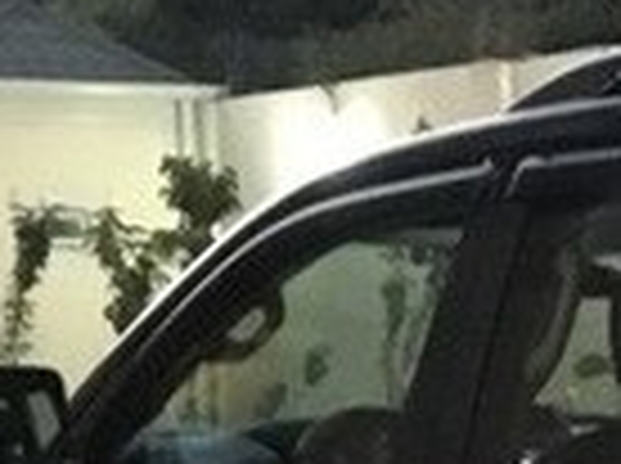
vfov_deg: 10.2
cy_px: 777
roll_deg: -0.5
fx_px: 2489
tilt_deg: -8.8
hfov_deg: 13.5
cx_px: 900
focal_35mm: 139
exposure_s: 1/17
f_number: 2.2
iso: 2000
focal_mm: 4.15
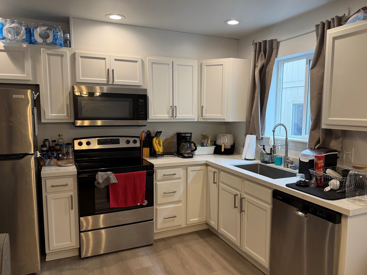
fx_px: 286
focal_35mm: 27
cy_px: 143
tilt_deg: -5.9
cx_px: 198
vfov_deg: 51.4
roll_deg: +0.7
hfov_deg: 65.2
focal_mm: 6.76
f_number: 1.78
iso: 125
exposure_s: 1/120
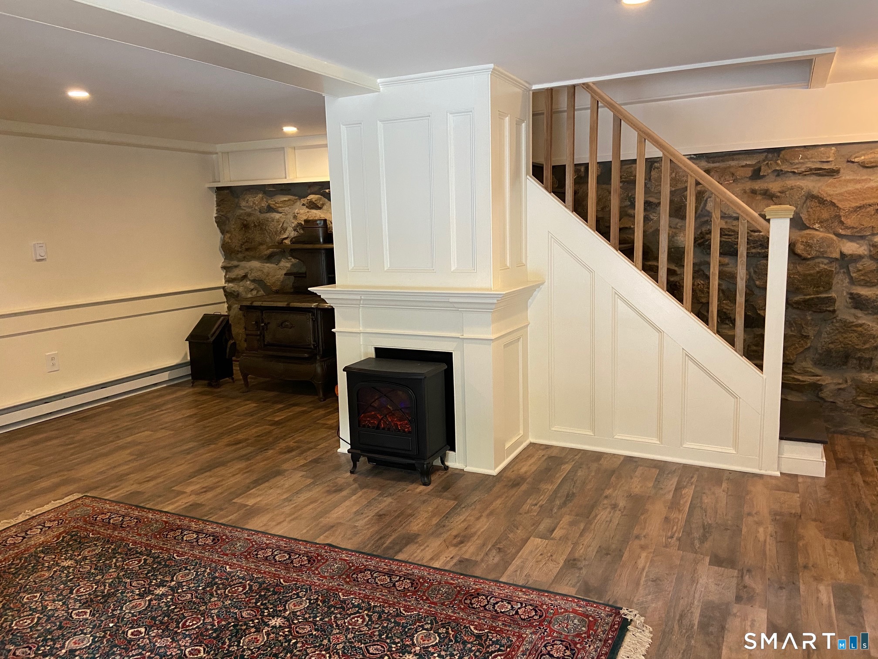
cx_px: 439
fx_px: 659
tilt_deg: -9.9
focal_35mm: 26
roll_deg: +1.8
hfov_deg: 67.3
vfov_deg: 53.1
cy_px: 330
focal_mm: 4.25
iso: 320
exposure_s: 1/60
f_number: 1.8
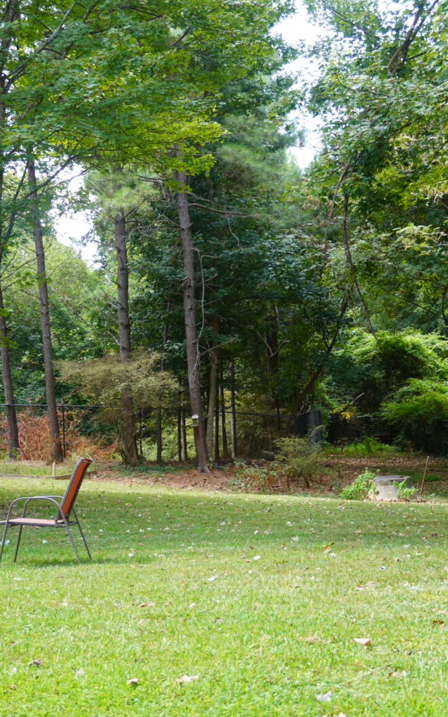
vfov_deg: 41.2
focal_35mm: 49
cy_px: 363
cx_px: 320
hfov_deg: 26.2
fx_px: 953
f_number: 4
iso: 100
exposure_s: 1/60
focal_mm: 21
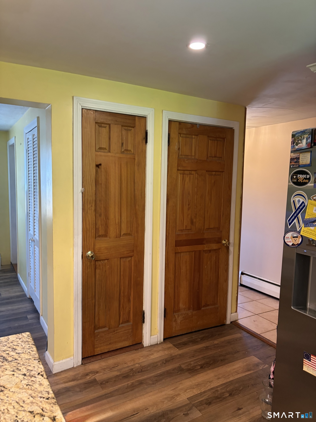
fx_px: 316
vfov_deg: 67.3
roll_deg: -2.0
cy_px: 211
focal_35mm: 26
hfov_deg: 53.1
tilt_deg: -6.5
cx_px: 158
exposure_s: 1/60
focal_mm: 5.96
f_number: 1.6
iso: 250
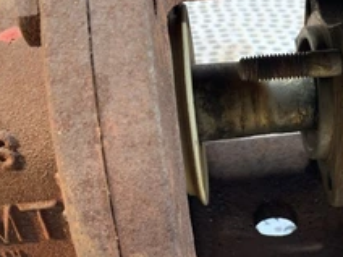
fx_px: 486
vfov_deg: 29.4
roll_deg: +2.3
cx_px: 251
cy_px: 176
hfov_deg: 38.1
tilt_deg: -36.1
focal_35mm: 49
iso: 100
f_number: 1.8
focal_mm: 4.25
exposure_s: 1/60
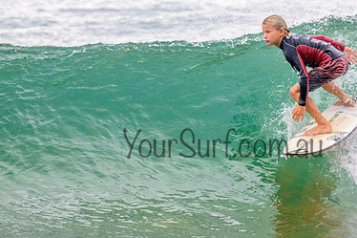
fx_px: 15720
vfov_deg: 0.9
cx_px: 231
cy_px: 102
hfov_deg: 1.3
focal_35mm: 1586
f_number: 11
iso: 4000
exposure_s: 1/2000
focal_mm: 800
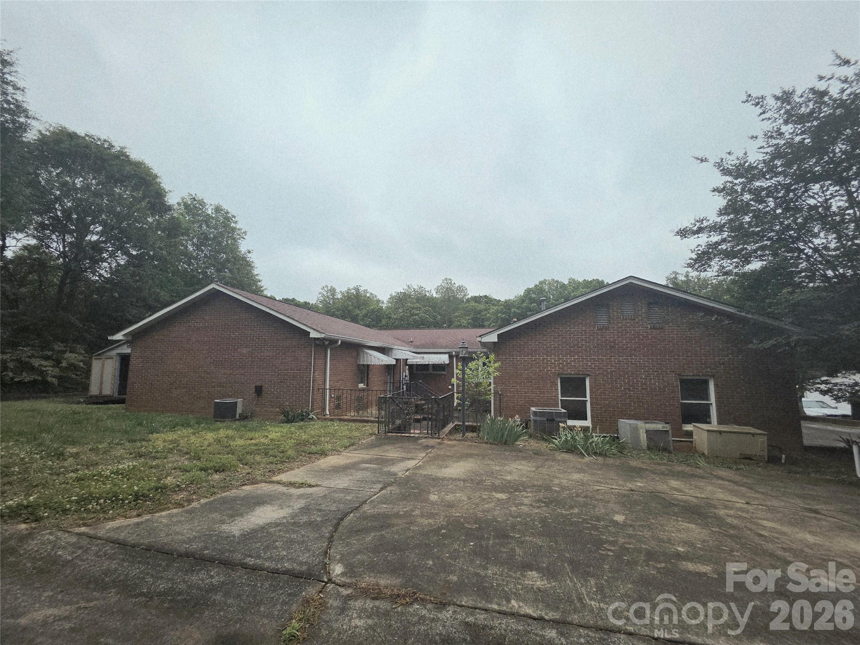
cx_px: 430
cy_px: 322
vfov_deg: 89.9
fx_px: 323
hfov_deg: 106.2
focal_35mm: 13
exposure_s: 1/1667
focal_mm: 2.2
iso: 40
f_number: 1.9
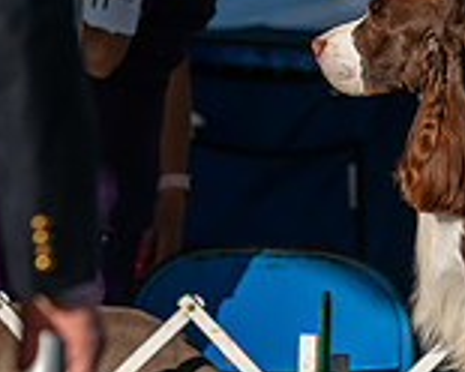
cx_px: 542
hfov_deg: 2.4
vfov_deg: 1.9
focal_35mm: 818
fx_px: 11257
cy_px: -93
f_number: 4.5
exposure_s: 1/1250
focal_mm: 200
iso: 100
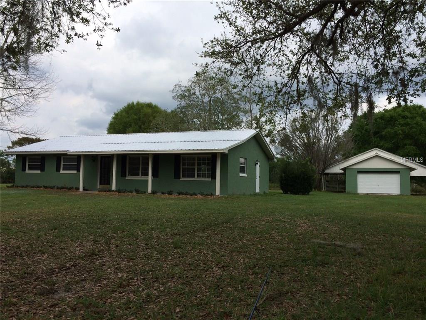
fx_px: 369
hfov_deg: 60.0
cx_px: 213
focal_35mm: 30
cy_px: 160
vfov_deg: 46.8
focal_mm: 4.12
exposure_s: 1/2564
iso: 40
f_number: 2.2
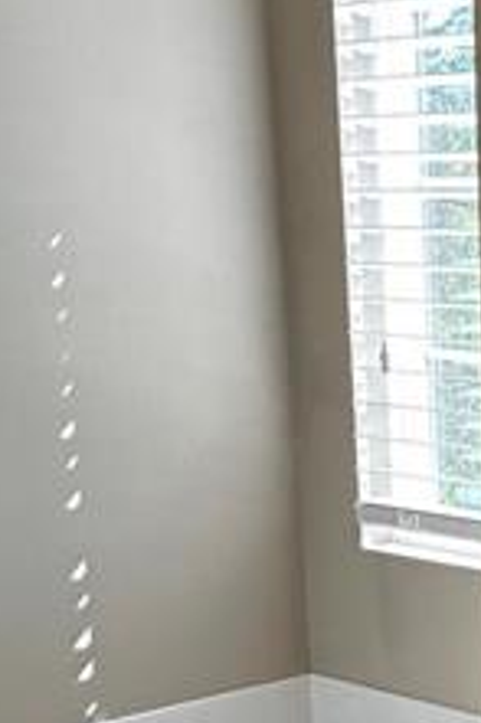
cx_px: 602
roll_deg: +0.7
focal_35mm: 94
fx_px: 1887
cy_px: 752
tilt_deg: -16.9
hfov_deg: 14.0
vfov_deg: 20.9
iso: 50
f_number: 1.5
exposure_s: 1/197
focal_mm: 5.7
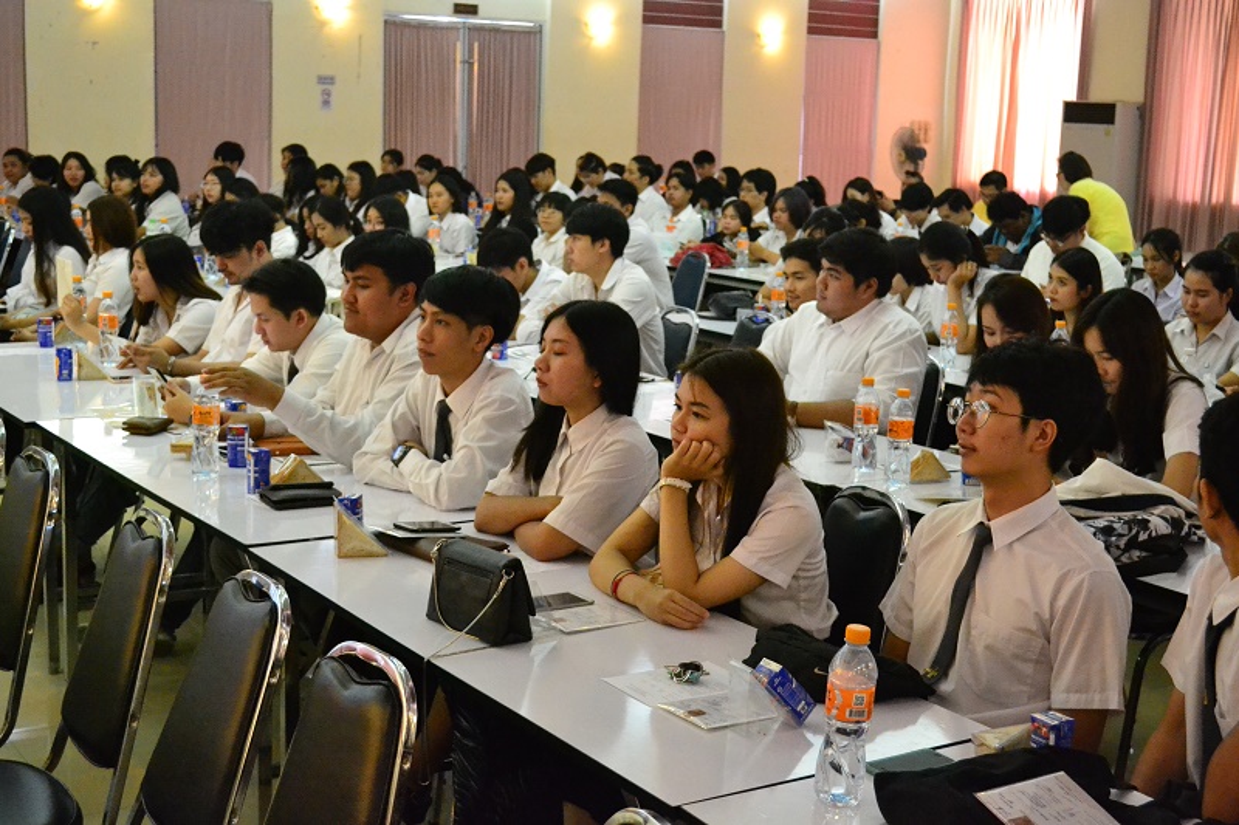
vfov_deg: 28.1
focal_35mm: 48
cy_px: 412
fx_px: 1652
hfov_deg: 41.1
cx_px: 620
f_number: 4.8
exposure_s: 1/60
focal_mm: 32
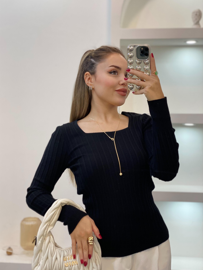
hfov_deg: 27.0
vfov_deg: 35.5
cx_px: 98
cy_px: 131
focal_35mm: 54
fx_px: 422
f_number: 2
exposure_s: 1/100
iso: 100
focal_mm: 6
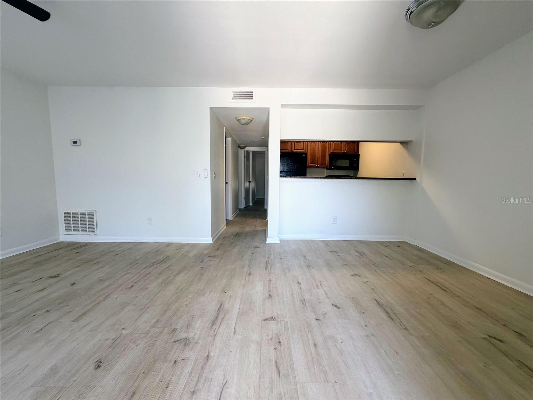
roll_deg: +0.3
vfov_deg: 85.7
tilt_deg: -4.7
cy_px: 200
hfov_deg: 102.1
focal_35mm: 14
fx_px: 216
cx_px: 266
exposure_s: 1/121
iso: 160
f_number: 2.2
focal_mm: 2.22
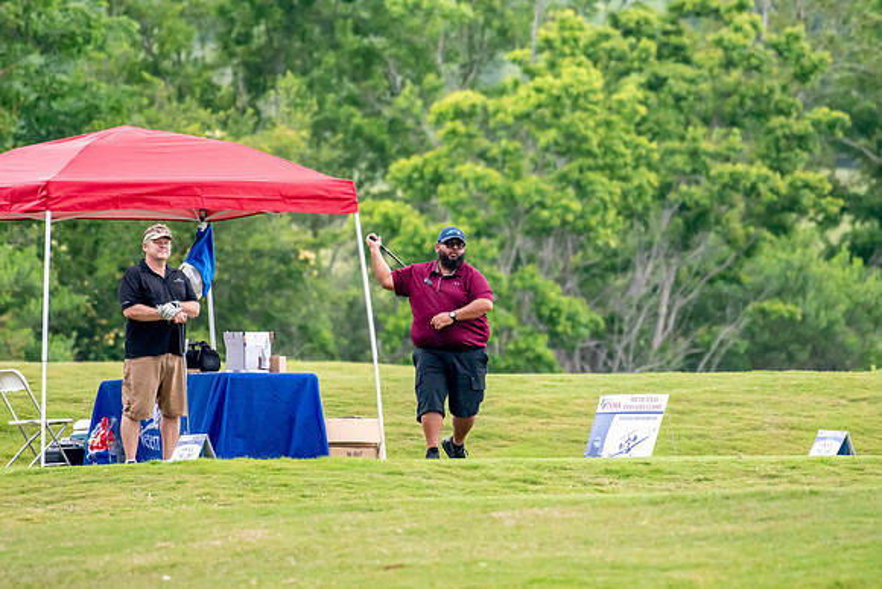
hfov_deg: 3.1
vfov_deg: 2.0
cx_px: 441
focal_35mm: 675
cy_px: 294
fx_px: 16541
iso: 2800
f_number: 5.6
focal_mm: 450
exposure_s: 1/2000
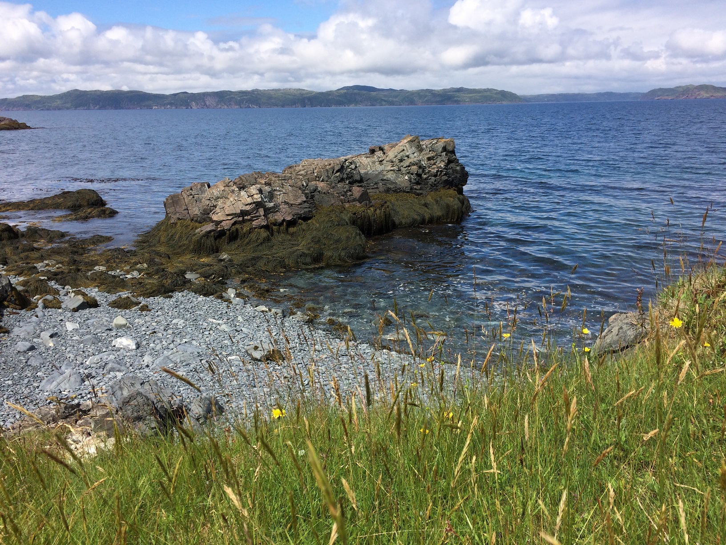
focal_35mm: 29
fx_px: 608
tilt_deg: -15.4
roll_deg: +1.6
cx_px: 363
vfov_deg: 48.2
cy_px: 272
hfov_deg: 61.7
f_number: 2.2
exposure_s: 1/2564
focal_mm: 4.15
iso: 32
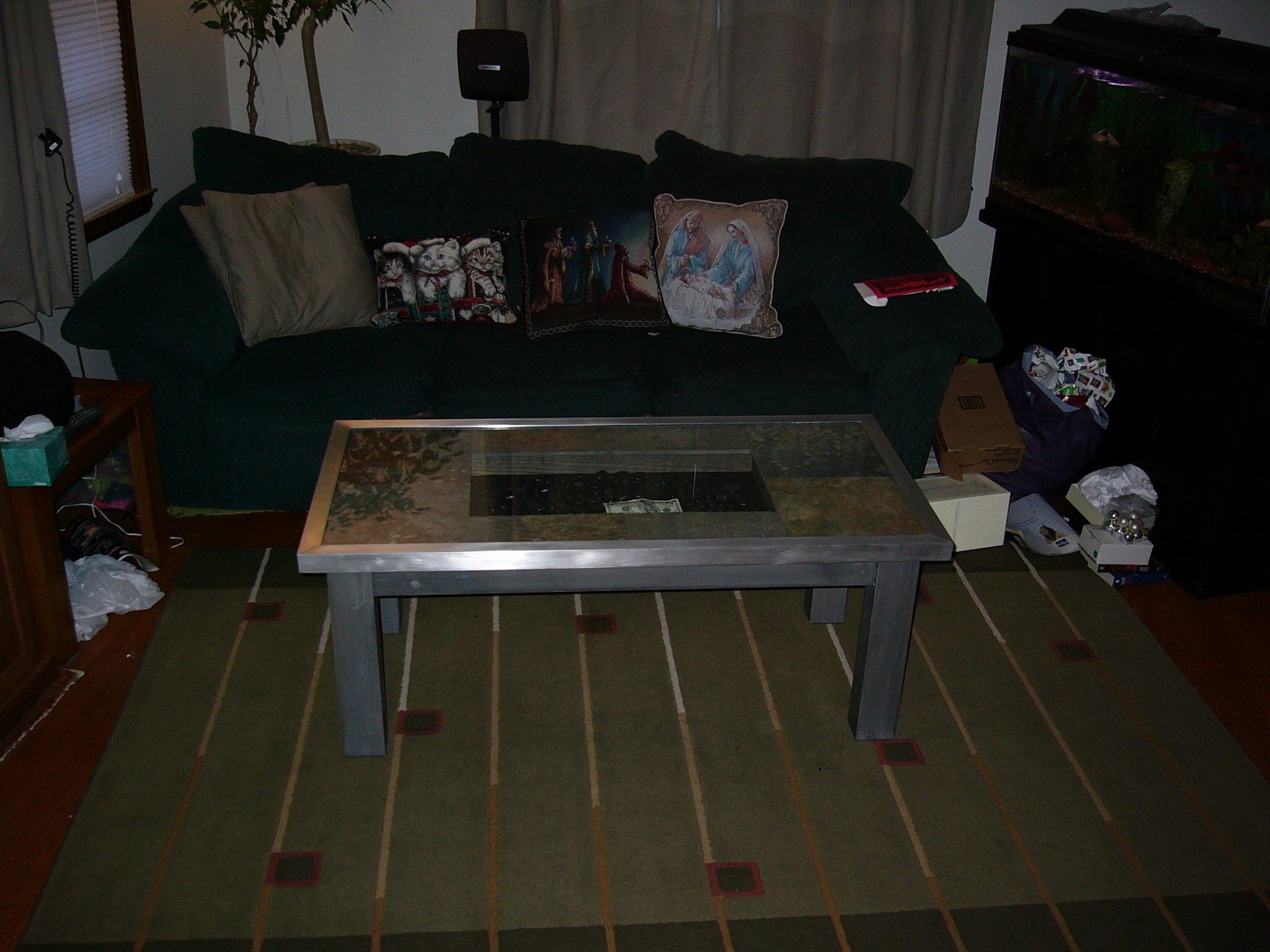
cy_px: 476
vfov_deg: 40.7
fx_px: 1284
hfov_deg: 52.6
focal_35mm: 35
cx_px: 635
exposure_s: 1/60
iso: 100
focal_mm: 5.8
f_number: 2.8
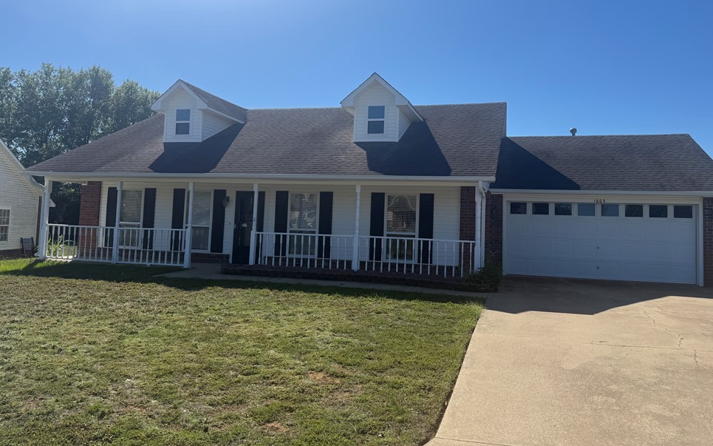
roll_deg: -1.7
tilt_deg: +4.6
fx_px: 525
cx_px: 373
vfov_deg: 45.9
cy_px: 191
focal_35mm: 27
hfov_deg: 68.4
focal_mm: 6.76
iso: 80
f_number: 1.78
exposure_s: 1/5714
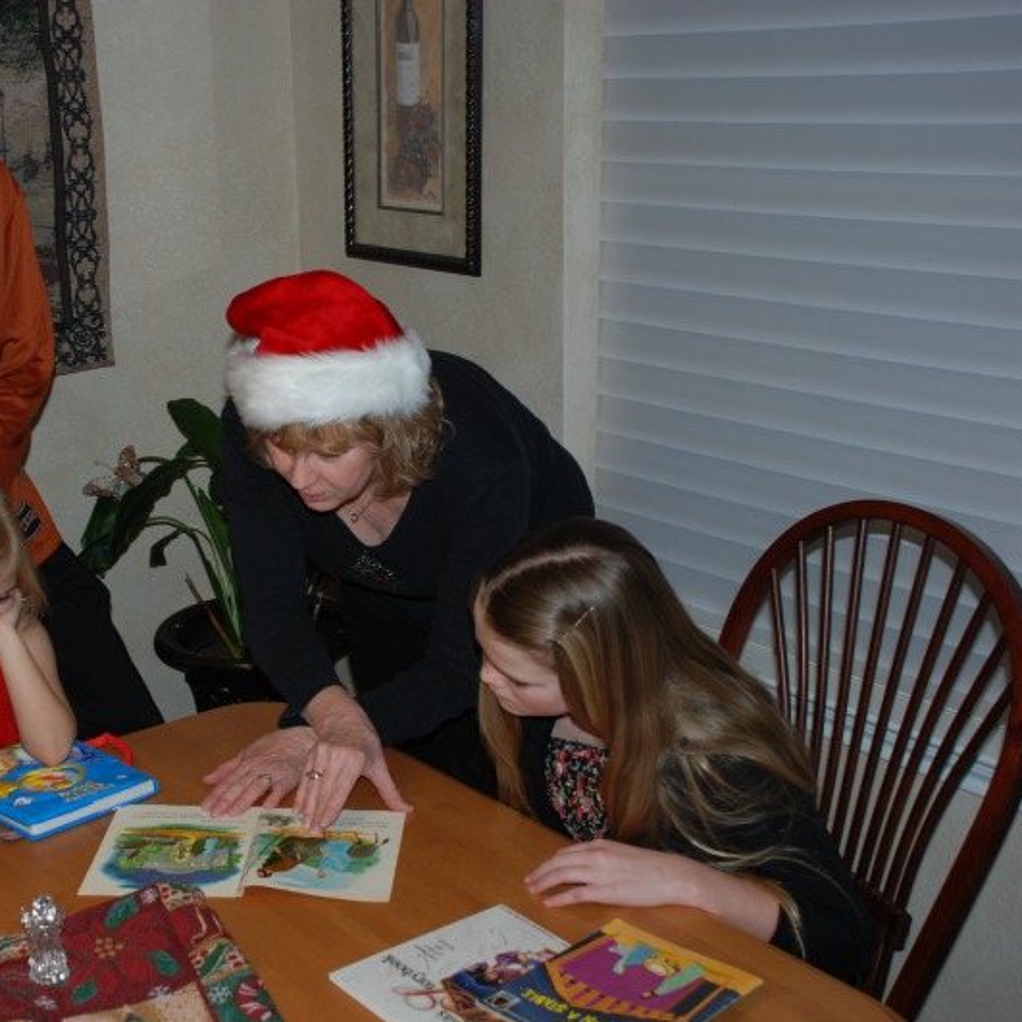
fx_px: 1670
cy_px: 511
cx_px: 281
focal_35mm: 50
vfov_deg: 34.0
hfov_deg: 33.5
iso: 200
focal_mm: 26
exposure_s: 1/60
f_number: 4
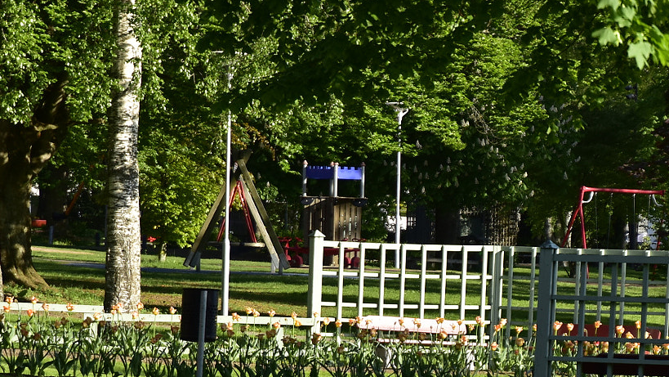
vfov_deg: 4.0
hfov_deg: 7.0
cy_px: 258
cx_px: 425
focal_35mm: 307
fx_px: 5447
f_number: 5.6
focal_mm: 100
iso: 250
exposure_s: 1/500
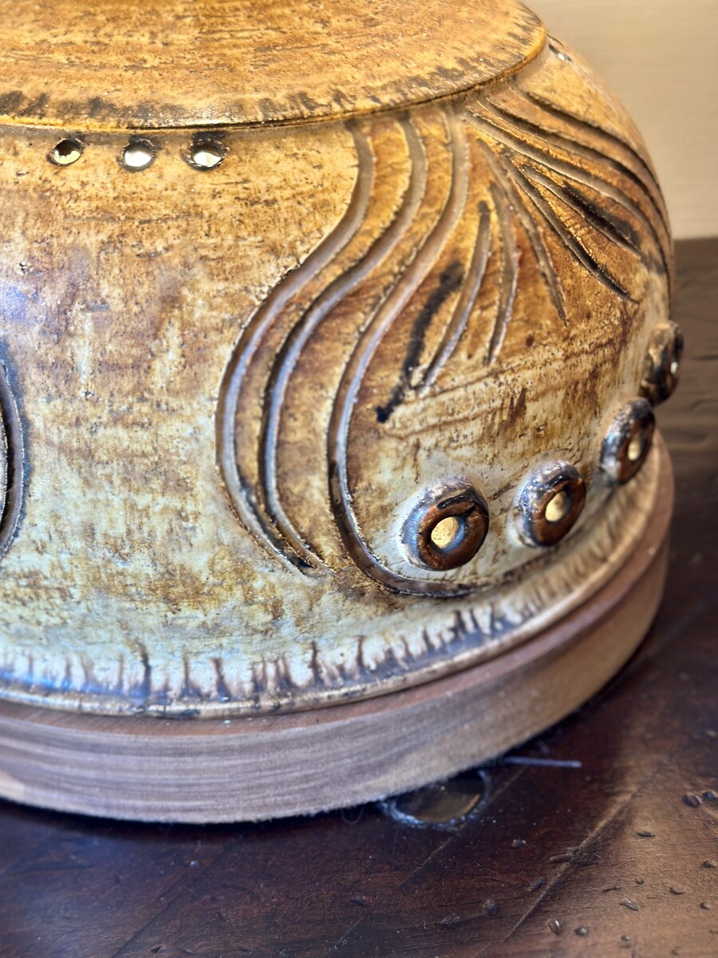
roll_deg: +0.8
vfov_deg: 39.7
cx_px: 359
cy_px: 479
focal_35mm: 48
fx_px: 1327
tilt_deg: -31.6
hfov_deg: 30.3
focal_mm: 6.86
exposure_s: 1/50
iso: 160
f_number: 1.78
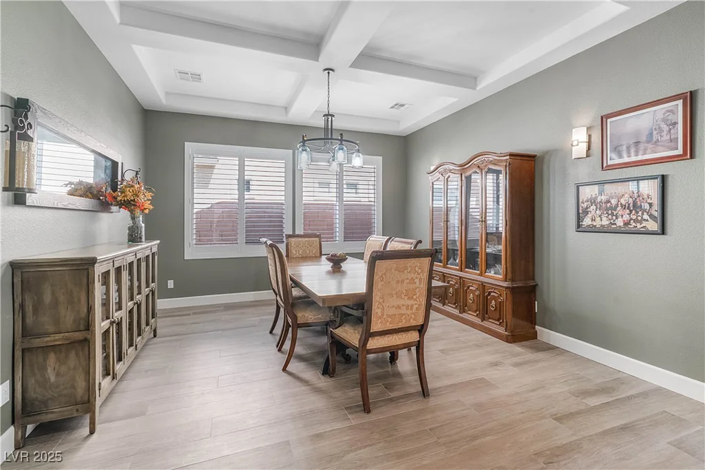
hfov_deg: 96.7
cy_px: 235
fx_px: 313
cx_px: 352
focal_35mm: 16
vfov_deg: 73.8
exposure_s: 1/15
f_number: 10
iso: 500
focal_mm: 16
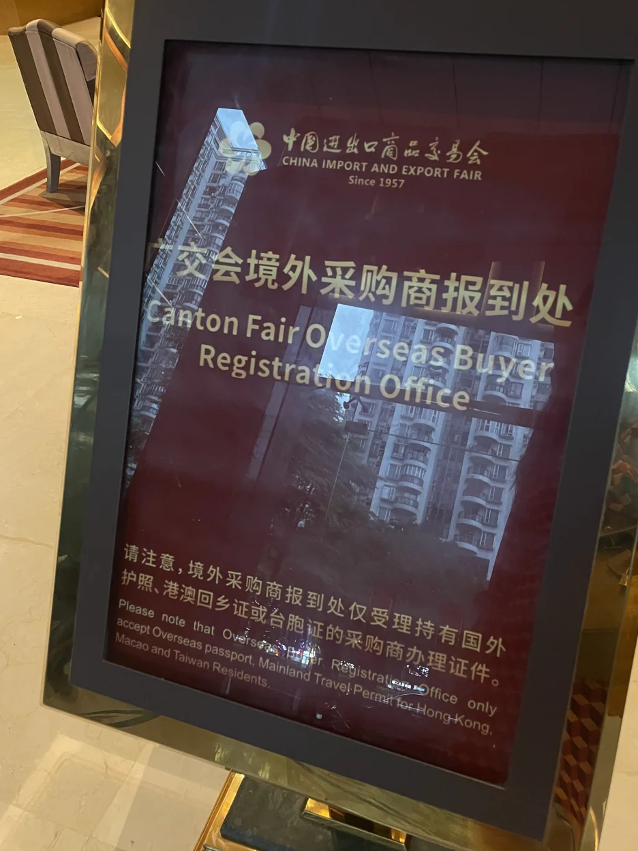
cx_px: 359
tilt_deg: -34.1
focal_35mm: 30
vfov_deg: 59.9
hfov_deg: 46.7
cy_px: 396
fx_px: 737
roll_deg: +2.3
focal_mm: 4.2
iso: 400
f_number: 1.6
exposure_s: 1/33
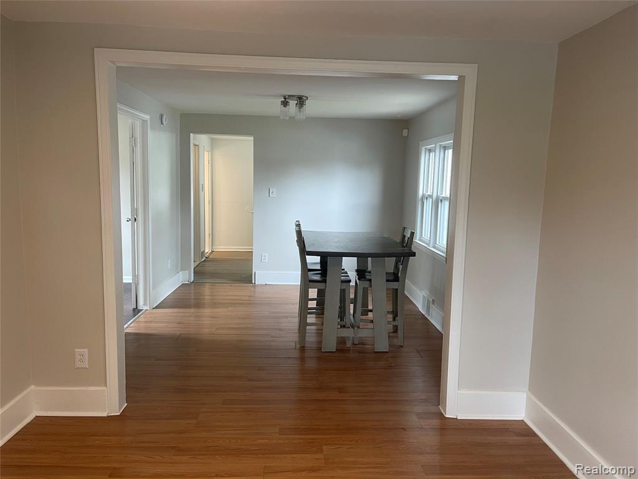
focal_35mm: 25
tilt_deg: -7.7
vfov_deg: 54.9
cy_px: 240
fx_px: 461
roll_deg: -1.3
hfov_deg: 69.4
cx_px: 319
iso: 100
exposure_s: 1/60
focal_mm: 5.1
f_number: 1.6
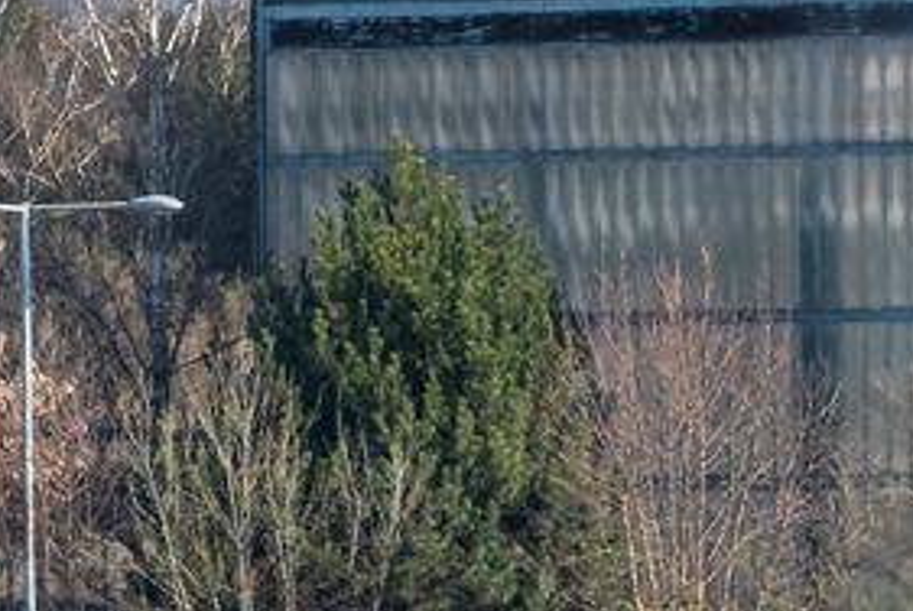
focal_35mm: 722
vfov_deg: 1.9
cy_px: 733
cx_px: -419
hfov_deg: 2.8
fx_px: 18329
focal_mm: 85
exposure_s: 1/640
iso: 160
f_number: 9
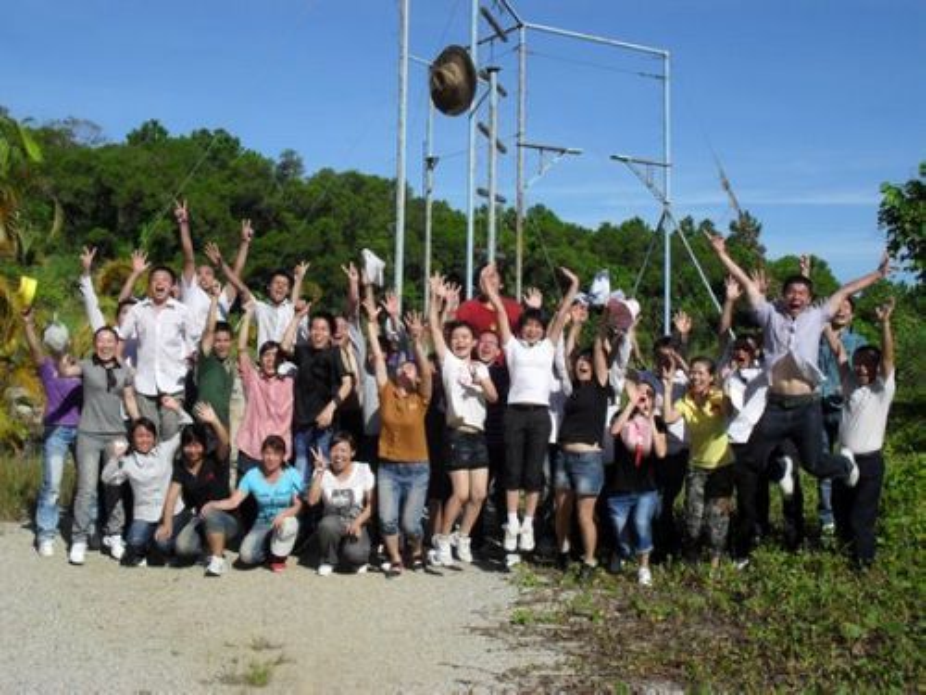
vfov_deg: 34.3
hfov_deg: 44.8
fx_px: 1124
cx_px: 463
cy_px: 348
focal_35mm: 42
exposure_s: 1/250
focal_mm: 7.5
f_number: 9.2
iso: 100
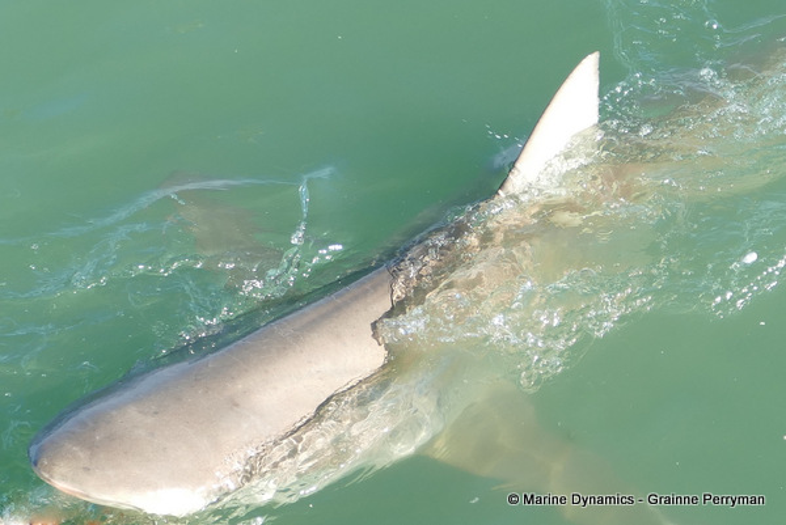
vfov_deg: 31.2
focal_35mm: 43
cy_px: 262
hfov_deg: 45.4
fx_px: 939
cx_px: 393
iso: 125
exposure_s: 1/500
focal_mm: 15.51
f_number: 3.2
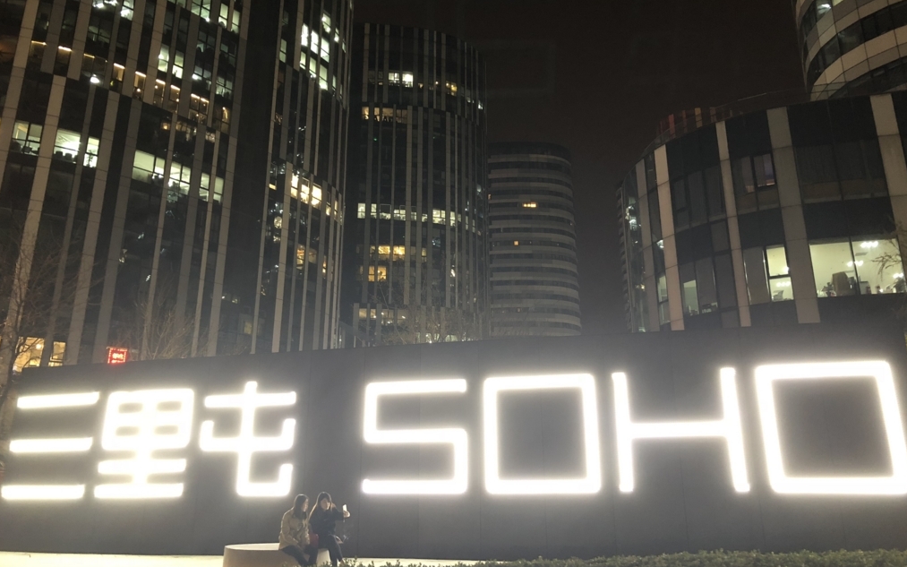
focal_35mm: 30
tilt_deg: +19.4
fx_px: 742
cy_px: 245
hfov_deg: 62.9
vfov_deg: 41.7
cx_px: 455
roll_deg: +0.7
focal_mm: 4
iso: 80
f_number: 1.8
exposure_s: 1/6
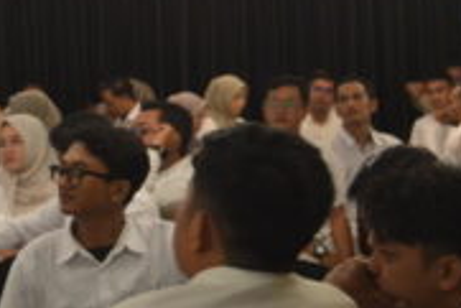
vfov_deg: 9.8
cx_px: -222
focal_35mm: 139
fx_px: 1781
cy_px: -11
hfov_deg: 13.9
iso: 640
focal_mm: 24
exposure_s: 1/60
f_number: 3.8
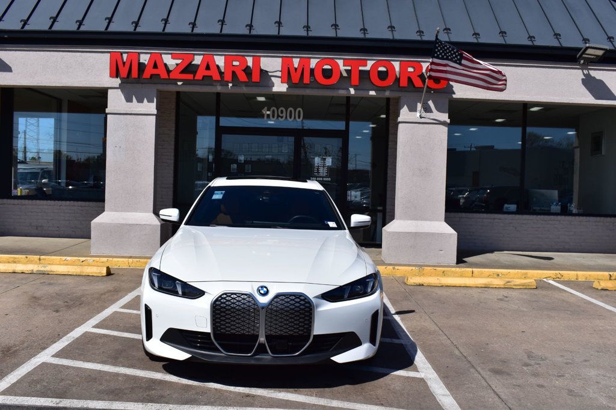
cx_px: 308
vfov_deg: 36.8
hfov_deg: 53.1
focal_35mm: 36
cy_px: 205
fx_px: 616
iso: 200
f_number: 11
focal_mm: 24
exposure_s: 1/500
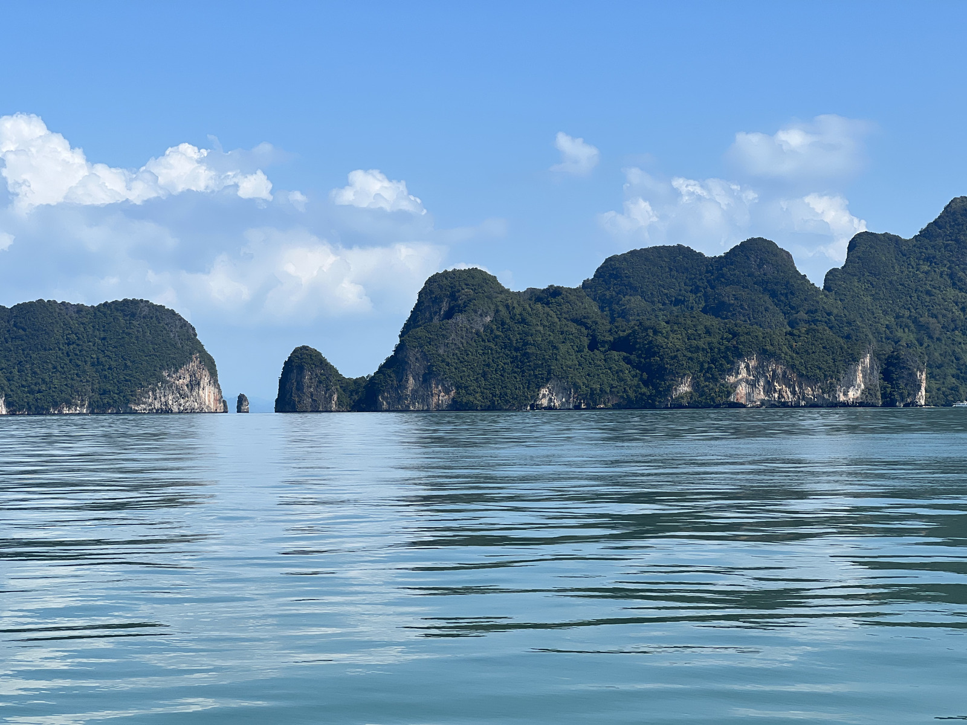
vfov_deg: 19.1
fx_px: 2151
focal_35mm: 77
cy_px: 362
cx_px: 484
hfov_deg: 25.3
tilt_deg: -0.1
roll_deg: +0.5
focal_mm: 9
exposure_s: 1/1130
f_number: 2.8
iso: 32
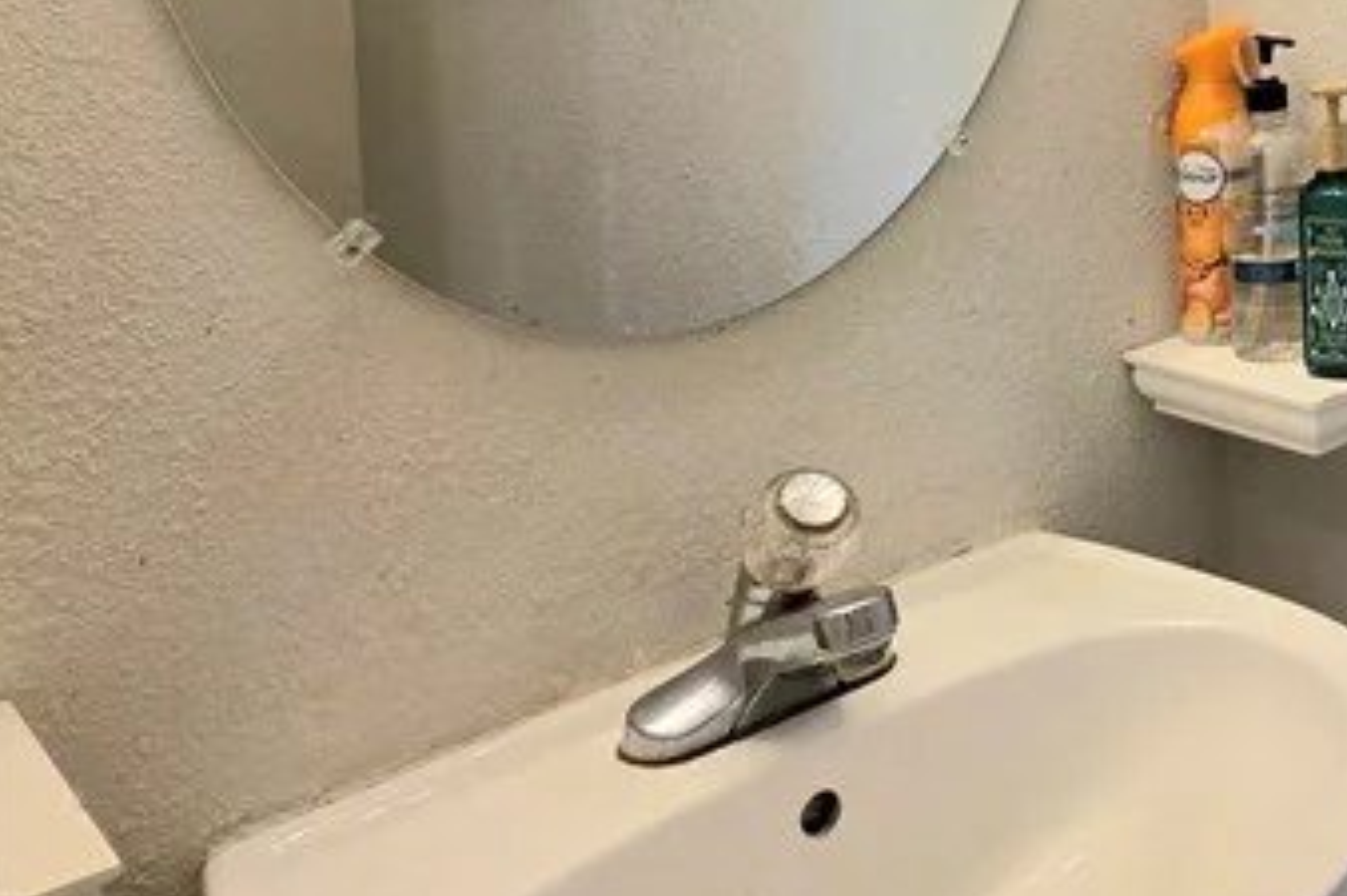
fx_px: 1533
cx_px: 1451
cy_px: -100
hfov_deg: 39.5
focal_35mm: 41
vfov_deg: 29.3
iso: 100
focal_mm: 2.2
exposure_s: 1/120
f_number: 1.9
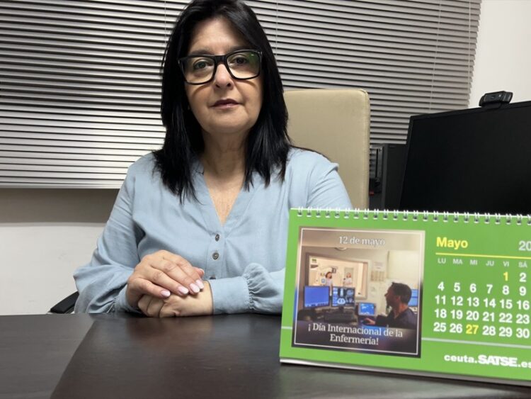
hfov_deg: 67.3
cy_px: 200
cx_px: 266
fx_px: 399
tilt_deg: -7.5
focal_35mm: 26
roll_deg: -1.0
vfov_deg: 53.1
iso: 200
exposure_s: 1/50
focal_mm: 5.1
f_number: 1.6
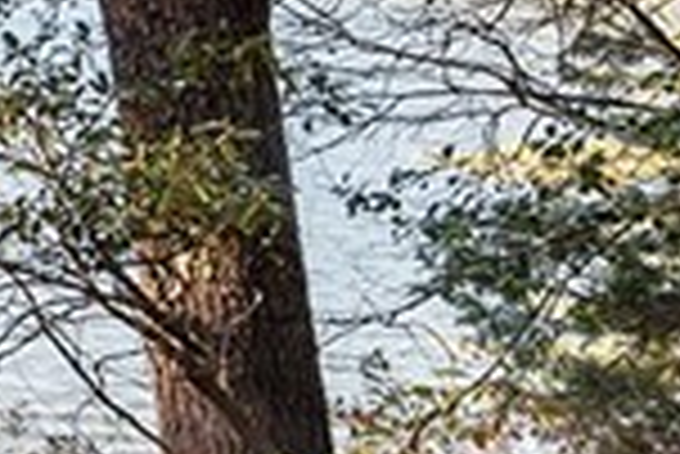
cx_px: -1146
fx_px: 2174
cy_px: -126
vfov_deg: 11.6
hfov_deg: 12.2
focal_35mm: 115
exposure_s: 1/30
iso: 80
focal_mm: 16
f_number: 8
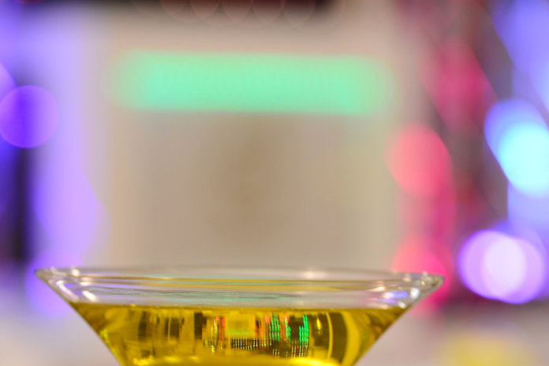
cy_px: 349
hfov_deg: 6.9
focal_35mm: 299
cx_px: 265
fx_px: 4559
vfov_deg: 4.6
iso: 100
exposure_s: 1/10
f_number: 2.8
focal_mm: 130
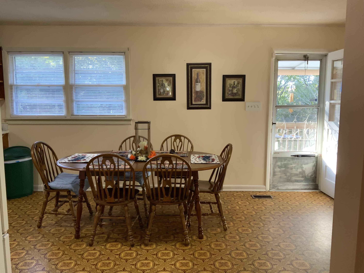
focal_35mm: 29
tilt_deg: -6.2
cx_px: 182
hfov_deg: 61.7
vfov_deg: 48.2
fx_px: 305
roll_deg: +0.0
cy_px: 136
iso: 125
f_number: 1.8
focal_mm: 3
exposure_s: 1/60
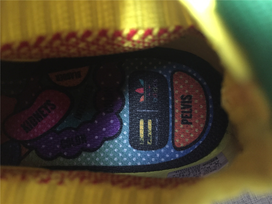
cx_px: 136
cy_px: 102
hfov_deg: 61.7
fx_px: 228
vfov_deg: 48.2
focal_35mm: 29
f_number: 2.2
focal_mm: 4.15
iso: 500
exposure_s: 1/17
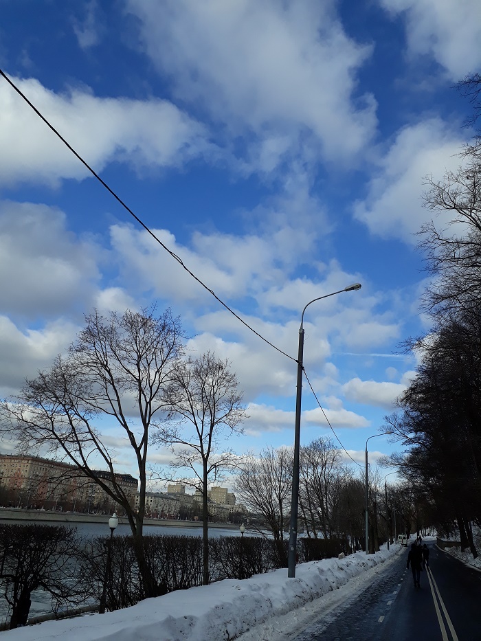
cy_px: 320
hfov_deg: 51.4
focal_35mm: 27
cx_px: 240
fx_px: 500
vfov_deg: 65.3
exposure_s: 1/1805
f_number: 1.9
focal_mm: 3.6
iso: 40
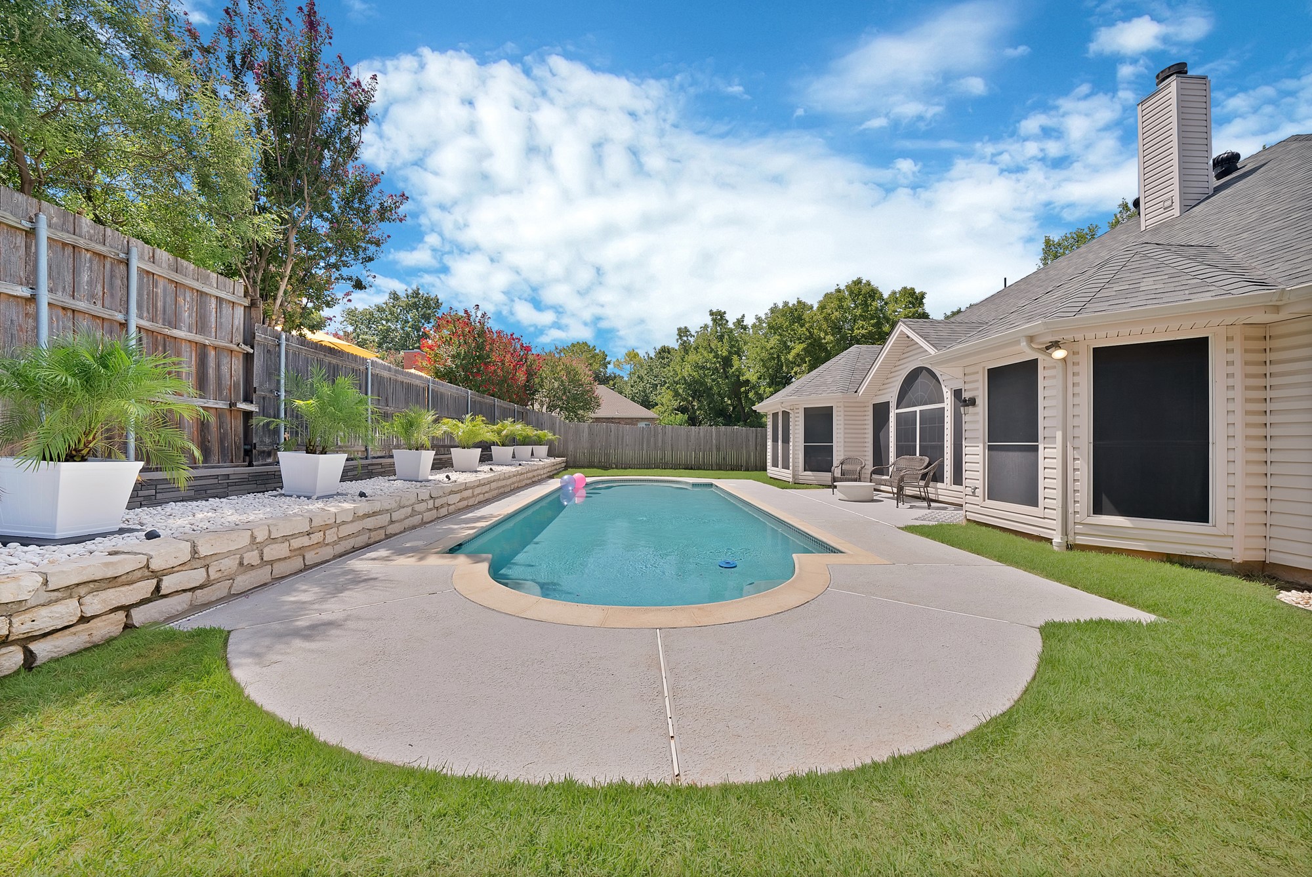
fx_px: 438
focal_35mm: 12
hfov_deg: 112.6
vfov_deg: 90.1
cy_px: 438
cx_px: 656
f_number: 9
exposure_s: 1/200
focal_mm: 12
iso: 640
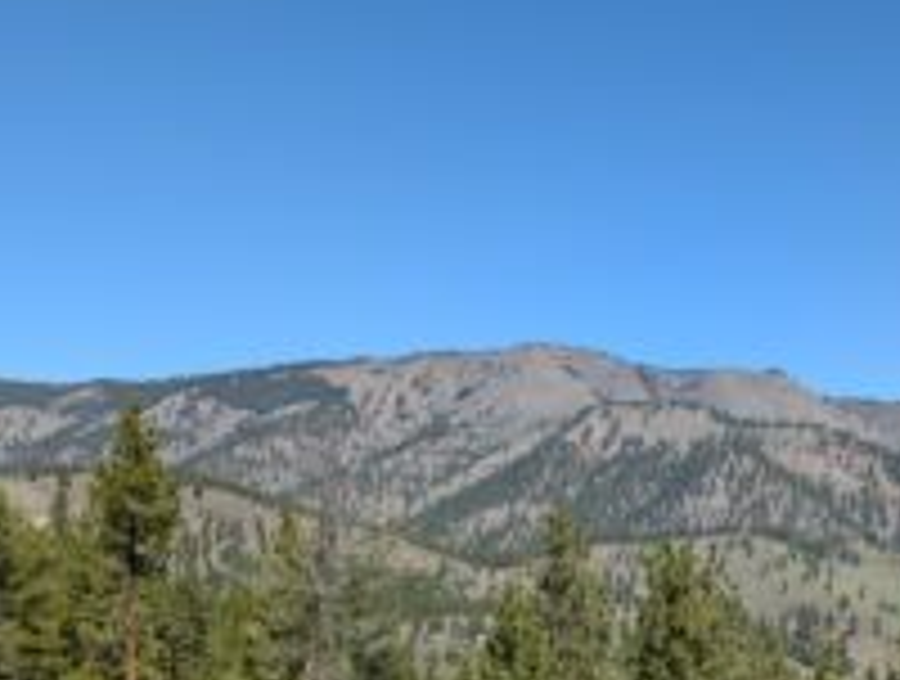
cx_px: 680
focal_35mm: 48
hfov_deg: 38.5
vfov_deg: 29.4
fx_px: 1251
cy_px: 583
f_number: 1.68
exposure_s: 1/940
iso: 22
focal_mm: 6.9
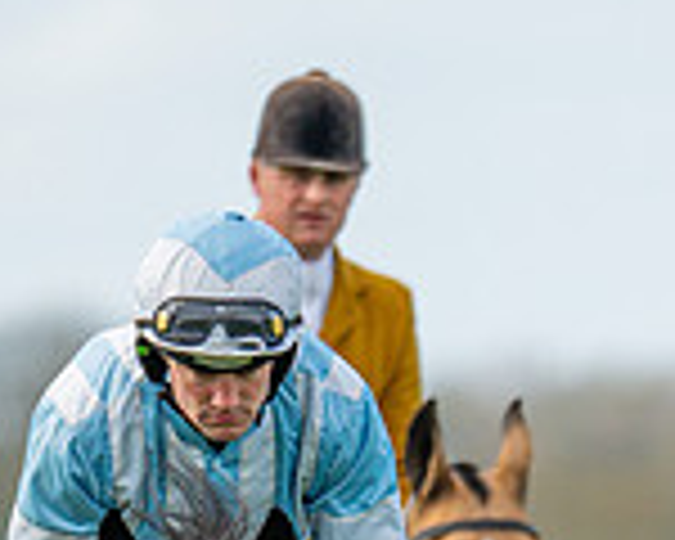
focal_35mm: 2229
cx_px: 834
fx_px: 44530
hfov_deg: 0.9
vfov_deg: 0.7
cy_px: 1125
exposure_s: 1/800
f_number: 4.5
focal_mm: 400
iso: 200
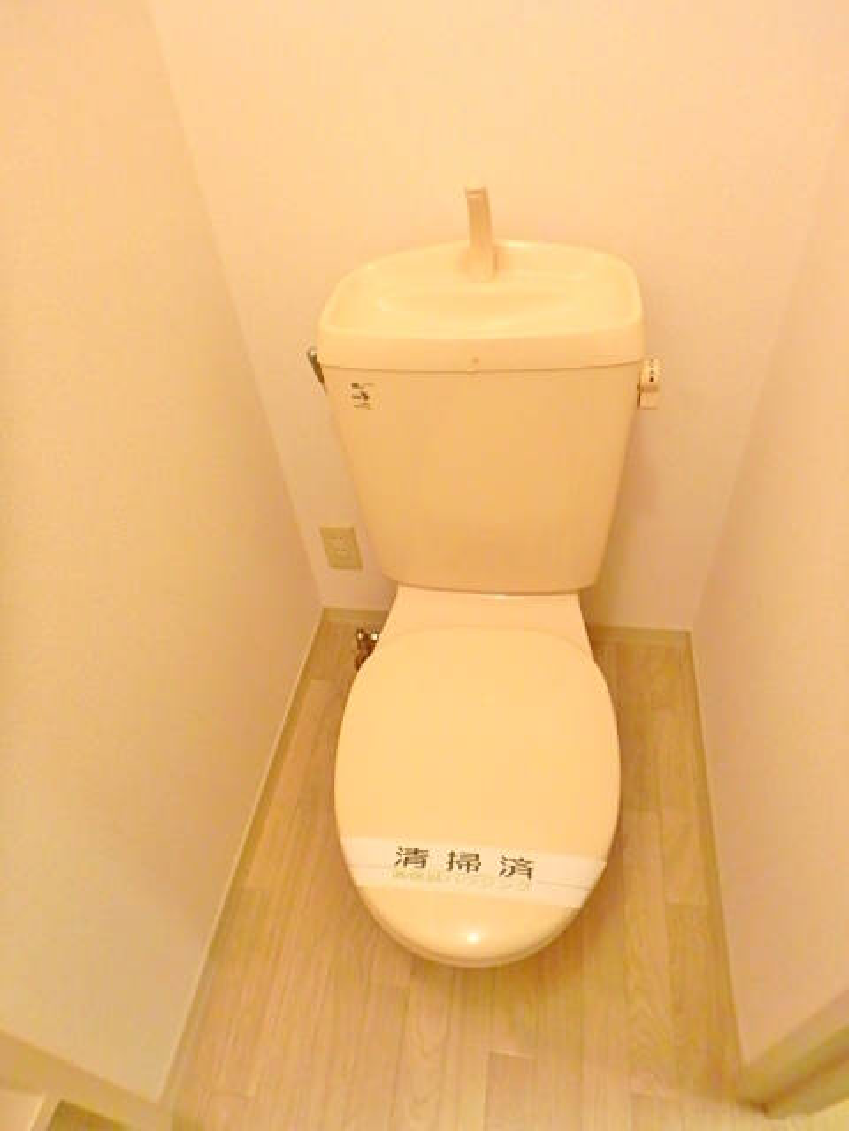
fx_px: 687
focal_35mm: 21
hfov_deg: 63.4
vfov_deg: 79.0
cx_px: 424
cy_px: 566
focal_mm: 3.7
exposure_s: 1/20
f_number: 3.5
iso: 800
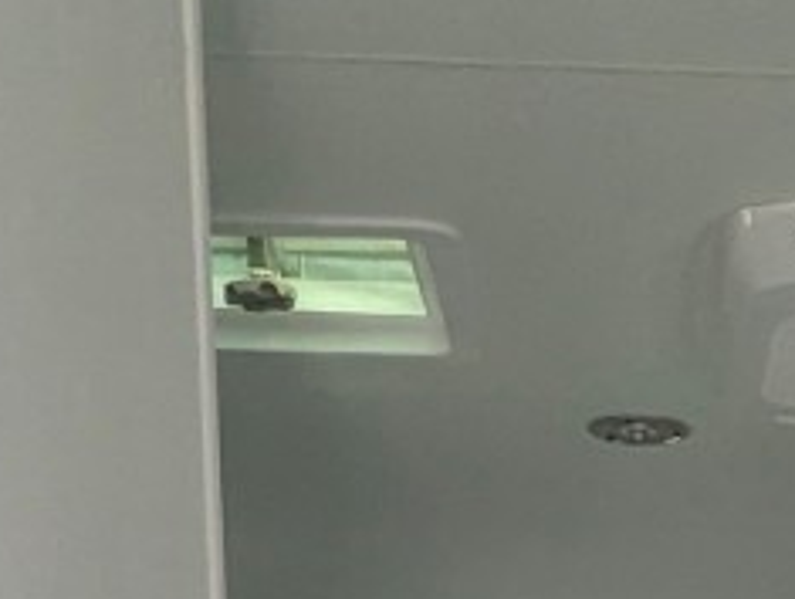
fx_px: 2185
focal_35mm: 95
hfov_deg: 20.0
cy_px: 1476
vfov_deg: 12.2
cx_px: 793
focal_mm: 2.35
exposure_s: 1/166
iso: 284
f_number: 2.2
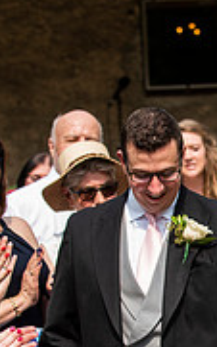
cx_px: 277
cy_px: 266
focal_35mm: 229
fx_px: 2169
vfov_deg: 9.1
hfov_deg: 5.7
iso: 400
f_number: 3.5
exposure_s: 1/3200
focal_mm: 70
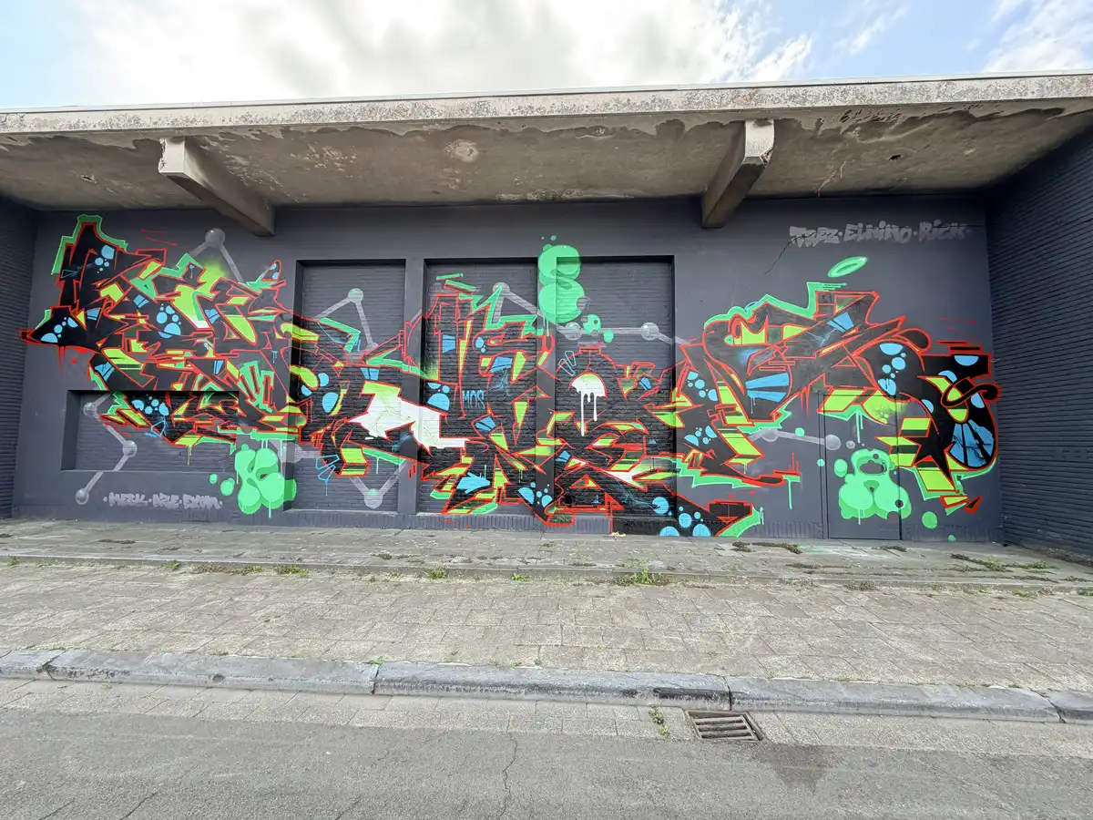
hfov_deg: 102.1
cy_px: 410
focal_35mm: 14
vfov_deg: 85.7
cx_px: 546
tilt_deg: +2.5
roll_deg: -1.2
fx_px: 442
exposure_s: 1/126
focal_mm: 2.22
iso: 40
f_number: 2.2
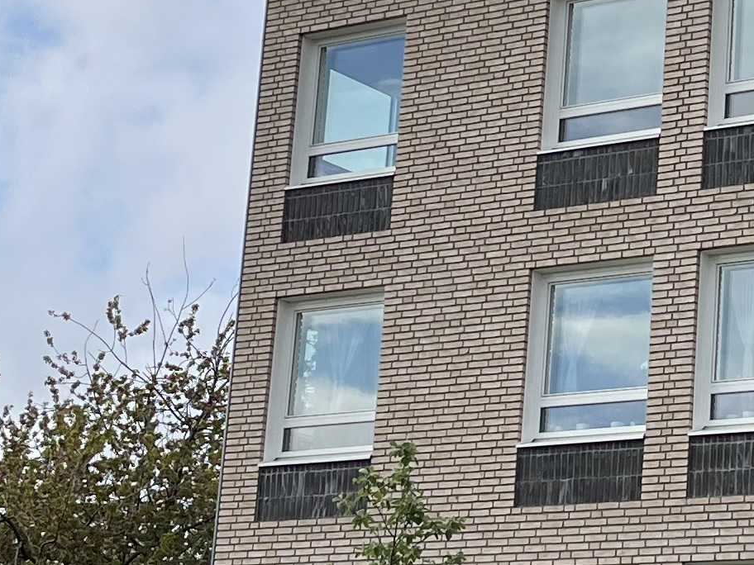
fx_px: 2505
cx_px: 735
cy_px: 211
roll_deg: -2.5
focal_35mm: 115
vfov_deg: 12.9
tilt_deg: +15.8
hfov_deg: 16.8
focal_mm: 5.1
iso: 50
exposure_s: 1/5319
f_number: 1.6
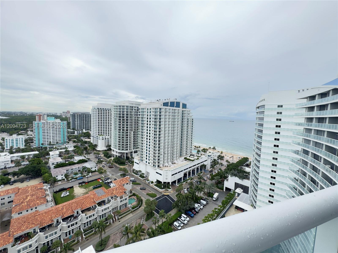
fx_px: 137
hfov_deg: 102.1
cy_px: 126
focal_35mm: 14
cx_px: 169
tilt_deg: -4.5
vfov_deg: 85.7
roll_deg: -0.9
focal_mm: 2.22
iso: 40
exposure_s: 1/331
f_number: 2.2
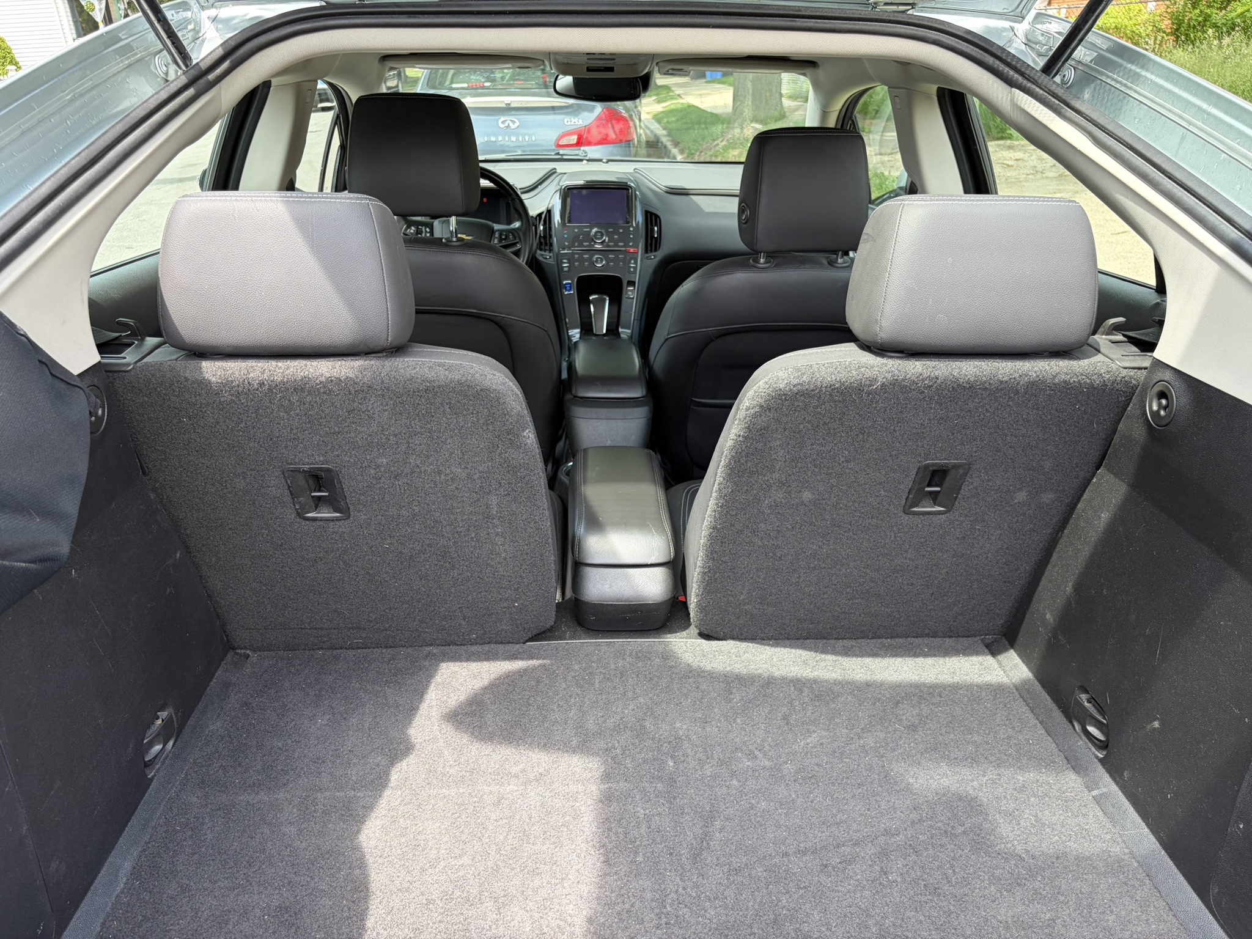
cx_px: 626
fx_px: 940
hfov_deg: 67.3
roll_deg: +3.3
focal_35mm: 26
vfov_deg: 53.1
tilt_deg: -24.0
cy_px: 470
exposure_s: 1/127
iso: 50
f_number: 1.6
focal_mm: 5.96
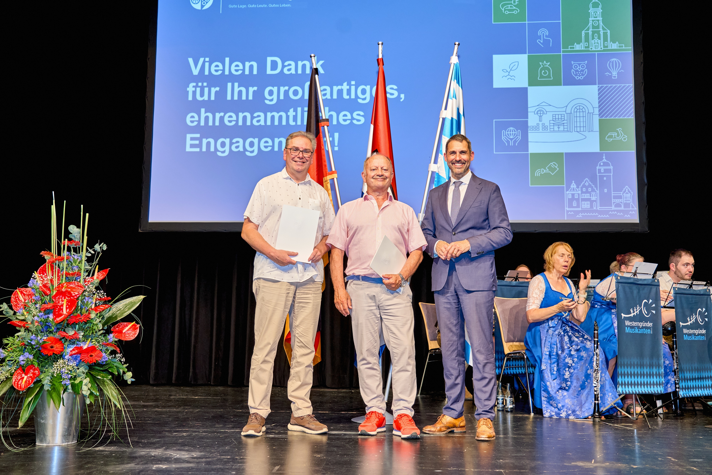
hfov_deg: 53.1
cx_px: 356
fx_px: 712
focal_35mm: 36
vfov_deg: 36.9
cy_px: 238
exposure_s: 1/60
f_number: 4
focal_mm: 36
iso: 800
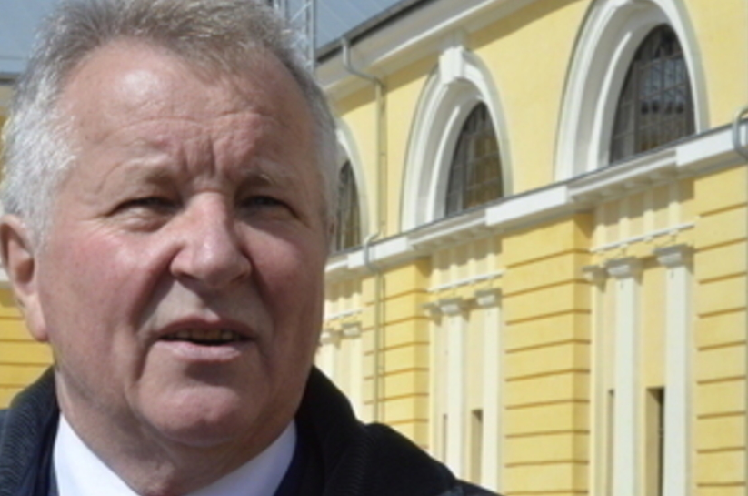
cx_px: 232
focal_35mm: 154
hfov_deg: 13.3
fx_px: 3193
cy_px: 345
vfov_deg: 8.9
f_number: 32
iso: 1400
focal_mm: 66
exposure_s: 1/320
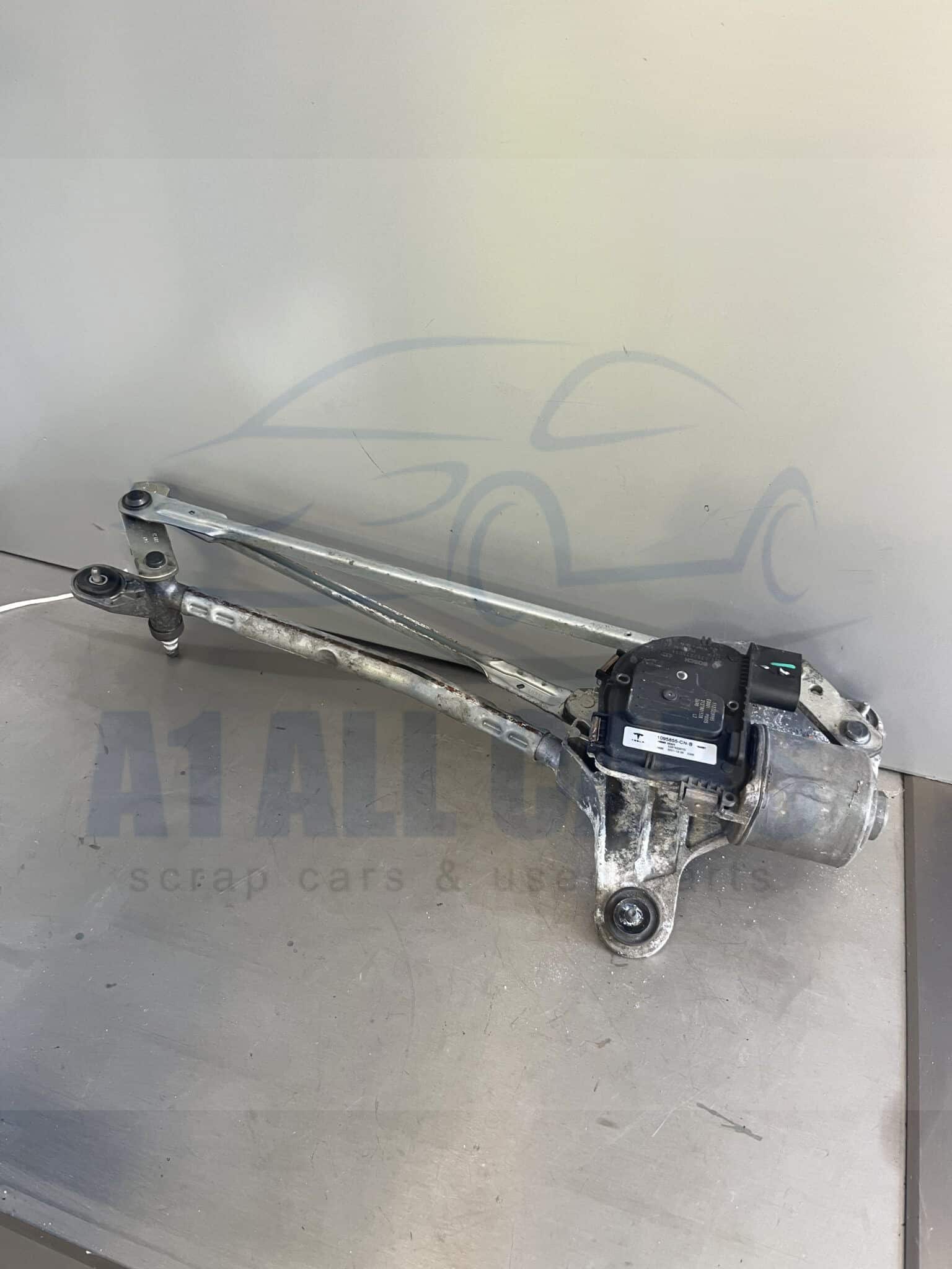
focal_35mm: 26
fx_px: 953
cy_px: 634
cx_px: 476
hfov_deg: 53.1
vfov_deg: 67.3
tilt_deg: -38.0
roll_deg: -0.2
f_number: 1.6
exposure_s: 1/100
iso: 125
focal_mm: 5.1
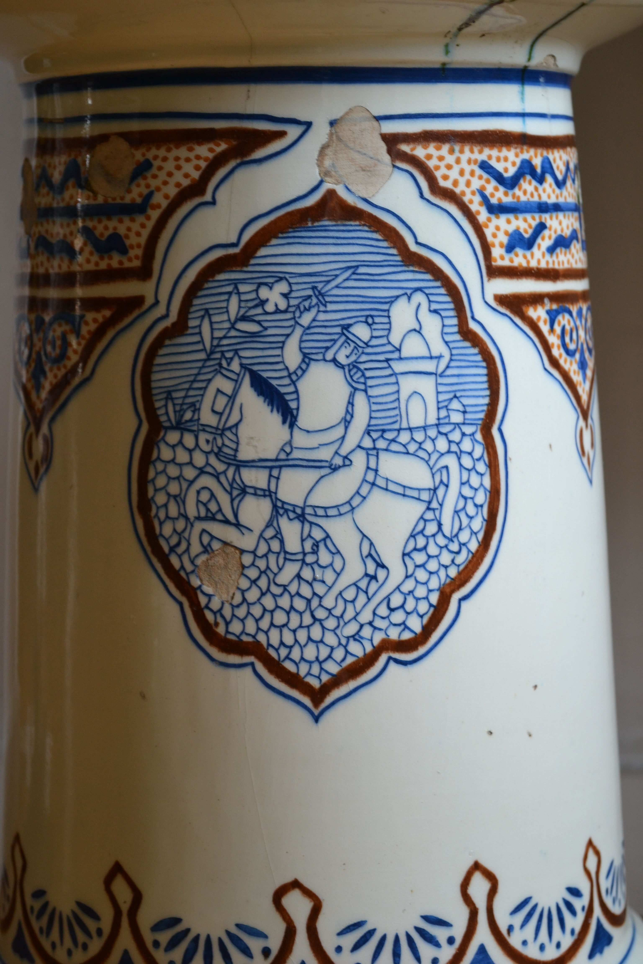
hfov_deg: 18.2
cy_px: 482
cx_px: 322
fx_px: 2009
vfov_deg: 27.0
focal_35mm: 75
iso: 400
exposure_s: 1/30
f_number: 5.6
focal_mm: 50
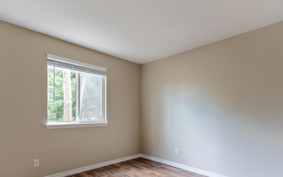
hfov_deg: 82.0
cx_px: 127
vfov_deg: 56.3
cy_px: 114
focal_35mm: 21
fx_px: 162
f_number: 6.3
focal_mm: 16
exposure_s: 1/250
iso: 500
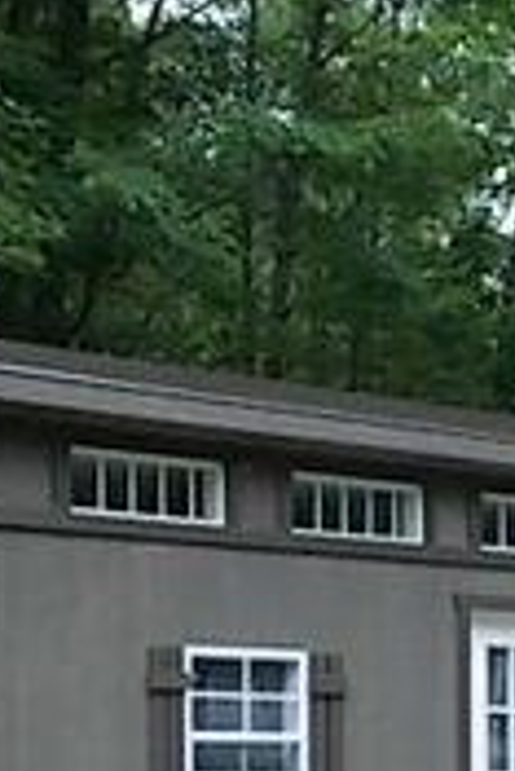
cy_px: 786
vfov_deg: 17.2
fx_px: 2484
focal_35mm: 116
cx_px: 612
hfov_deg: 11.6
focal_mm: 6.9
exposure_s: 1/40
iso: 80
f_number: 3.9
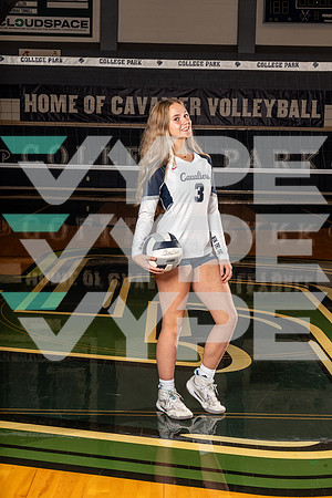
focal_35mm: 55
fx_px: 761
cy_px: 249
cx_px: 166
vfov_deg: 36.2
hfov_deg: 24.6
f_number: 11
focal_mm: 55
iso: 640
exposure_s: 1/250
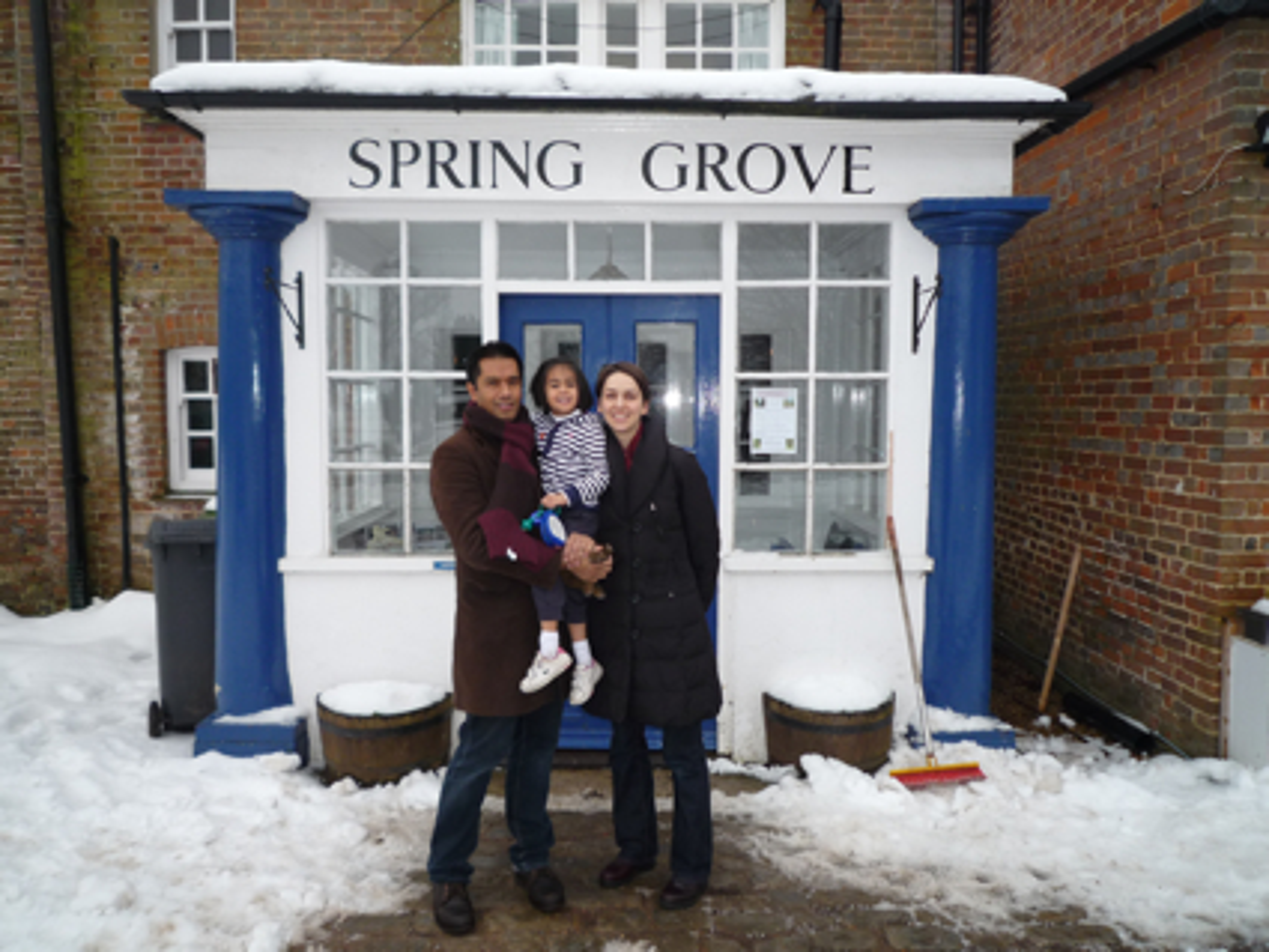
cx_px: 634
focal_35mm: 25
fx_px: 917
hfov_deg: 69.4
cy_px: 476
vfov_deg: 54.9
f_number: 2.8
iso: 100
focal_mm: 4.4
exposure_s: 1/200
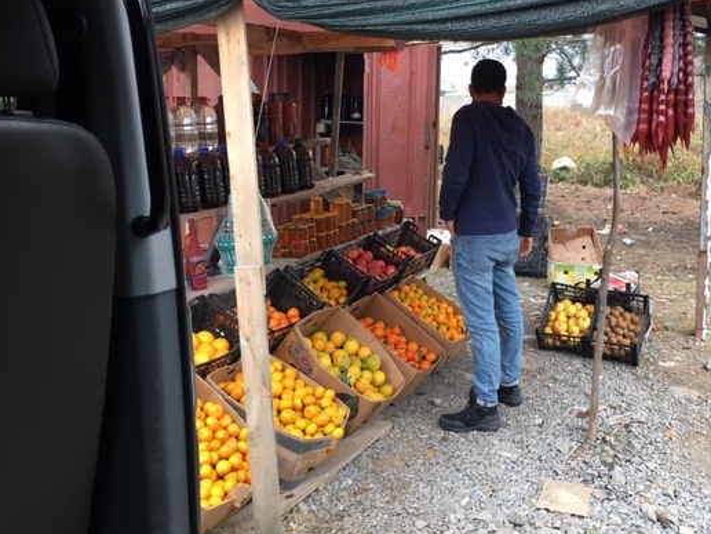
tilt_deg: -10.5
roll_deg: +0.3
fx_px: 739
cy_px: 218
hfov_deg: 51.0
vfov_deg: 39.5
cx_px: 427
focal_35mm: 36
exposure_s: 1/33
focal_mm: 4.15
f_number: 2.2
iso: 32
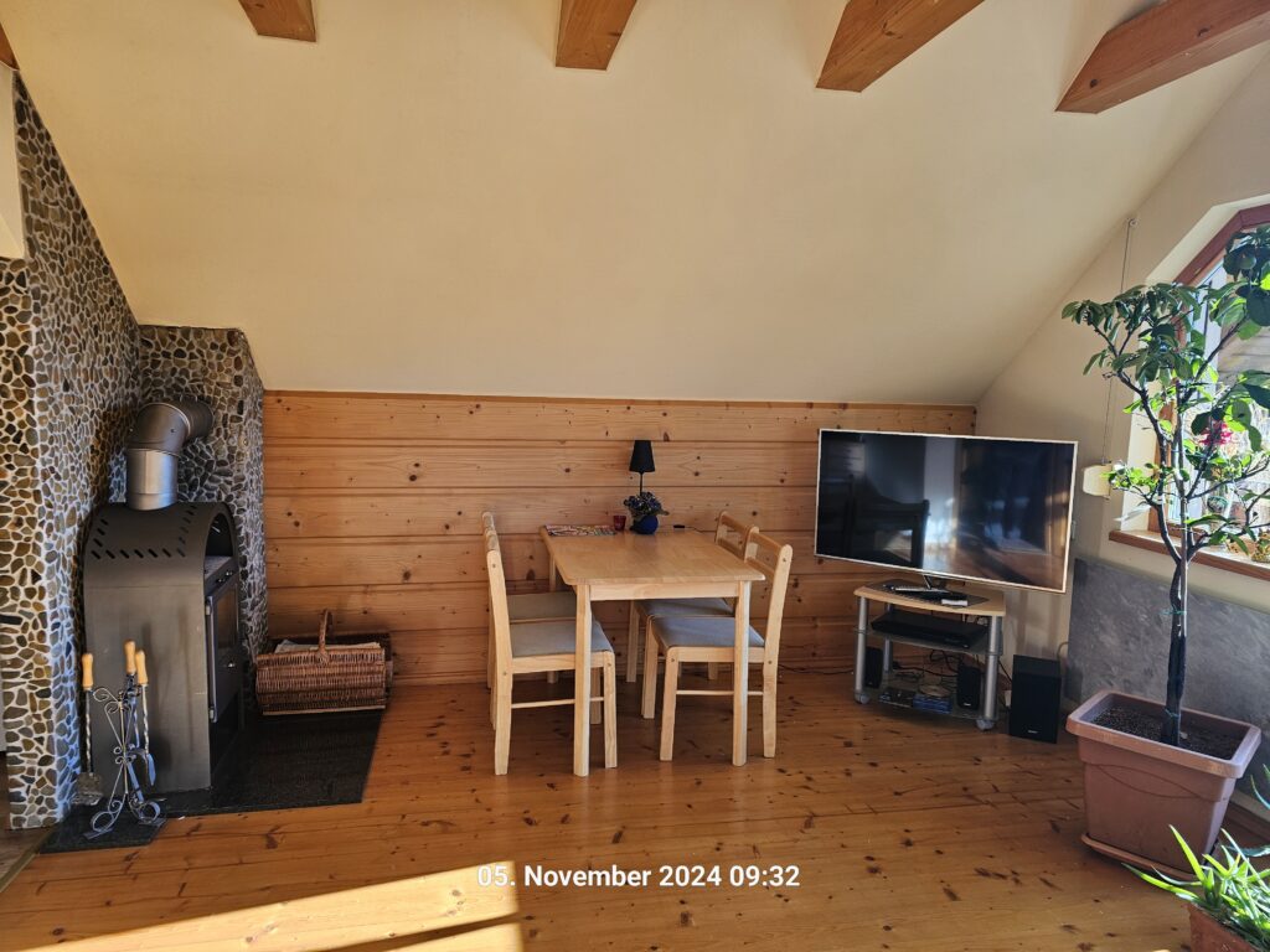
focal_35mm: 23
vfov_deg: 58.9
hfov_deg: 73.9
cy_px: 476
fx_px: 844
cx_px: 635
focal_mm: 6.3
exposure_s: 1/100
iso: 40
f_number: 1.7
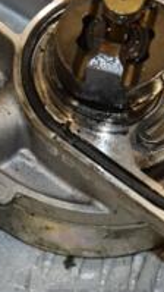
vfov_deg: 6.1
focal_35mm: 356
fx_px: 2748
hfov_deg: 3.4
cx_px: 18
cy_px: 116
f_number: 8
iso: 800
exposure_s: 1/200
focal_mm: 75
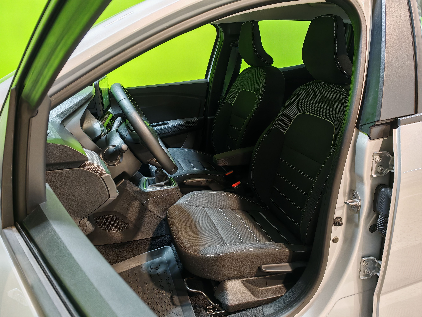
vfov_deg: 51.4
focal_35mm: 27
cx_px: 211
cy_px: 158
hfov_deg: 65.3
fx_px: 329
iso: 80
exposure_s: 1/50
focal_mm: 6.83
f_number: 2
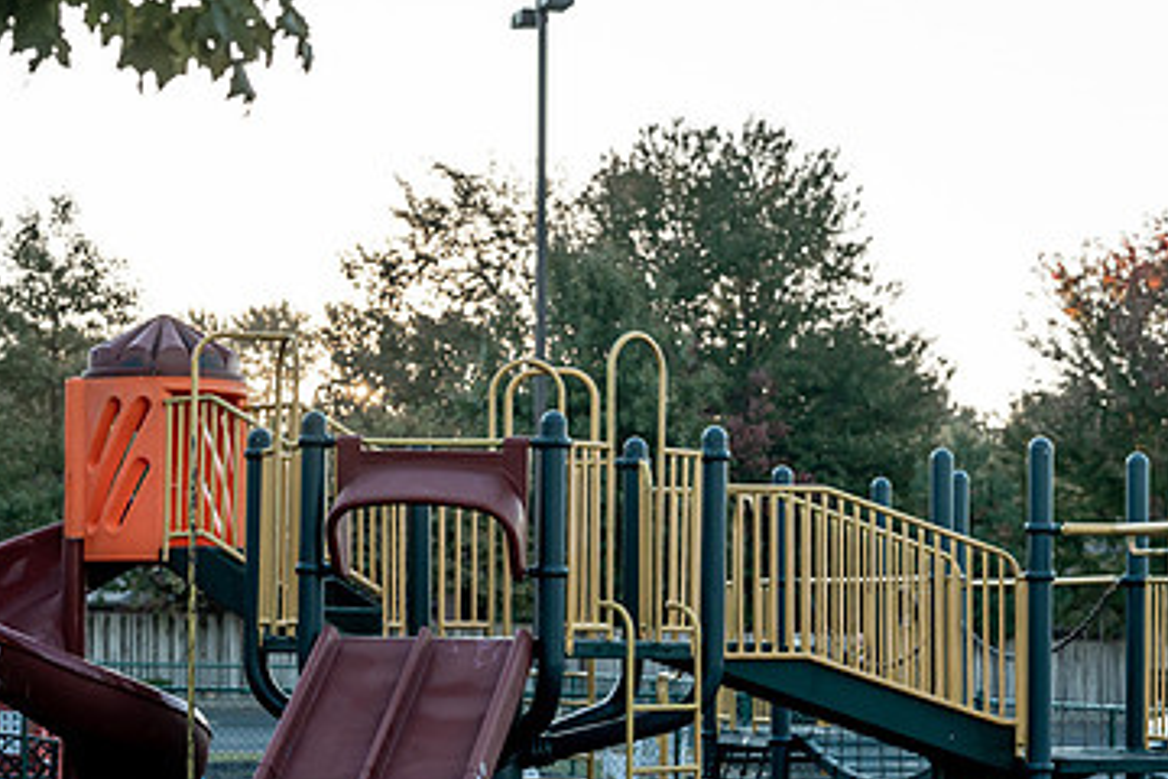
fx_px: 3082
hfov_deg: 21.5
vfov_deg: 14.4
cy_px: 573
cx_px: 558
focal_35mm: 95
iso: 250
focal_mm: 59
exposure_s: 1/400
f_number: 4
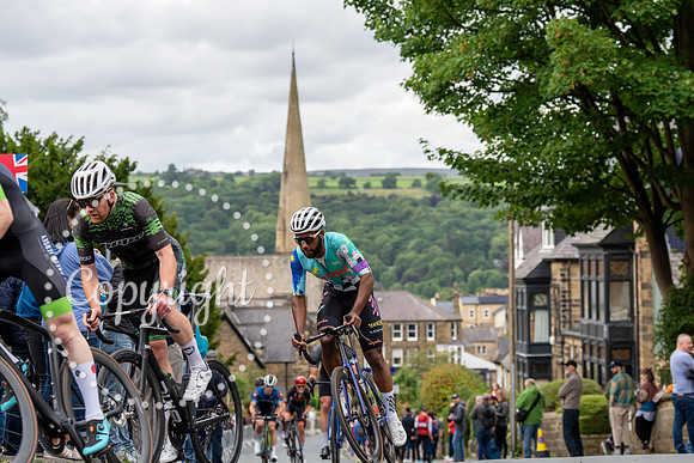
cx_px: 371
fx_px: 1697
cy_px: 172
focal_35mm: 88
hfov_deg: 23.1
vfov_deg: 15.5
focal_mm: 70
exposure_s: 1/800
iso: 400
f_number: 3.5
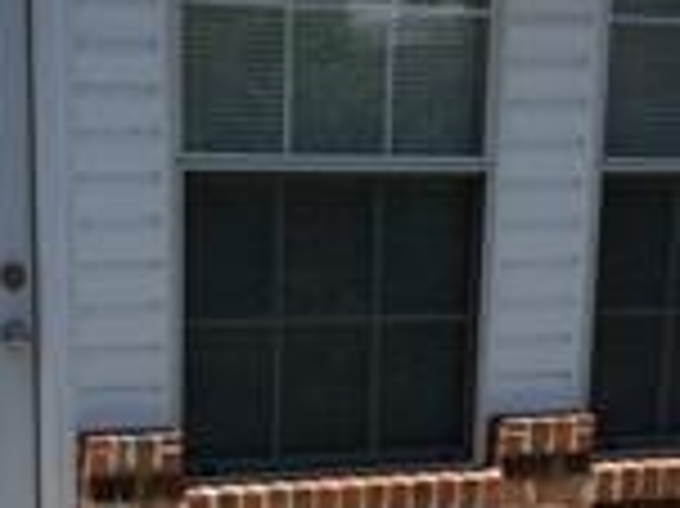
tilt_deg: -14.1
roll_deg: +0.4
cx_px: 230
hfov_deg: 21.3
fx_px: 1806
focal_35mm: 92
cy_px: 674
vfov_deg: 15.2
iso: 32
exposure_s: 1/2564
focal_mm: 4.15
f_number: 2.2
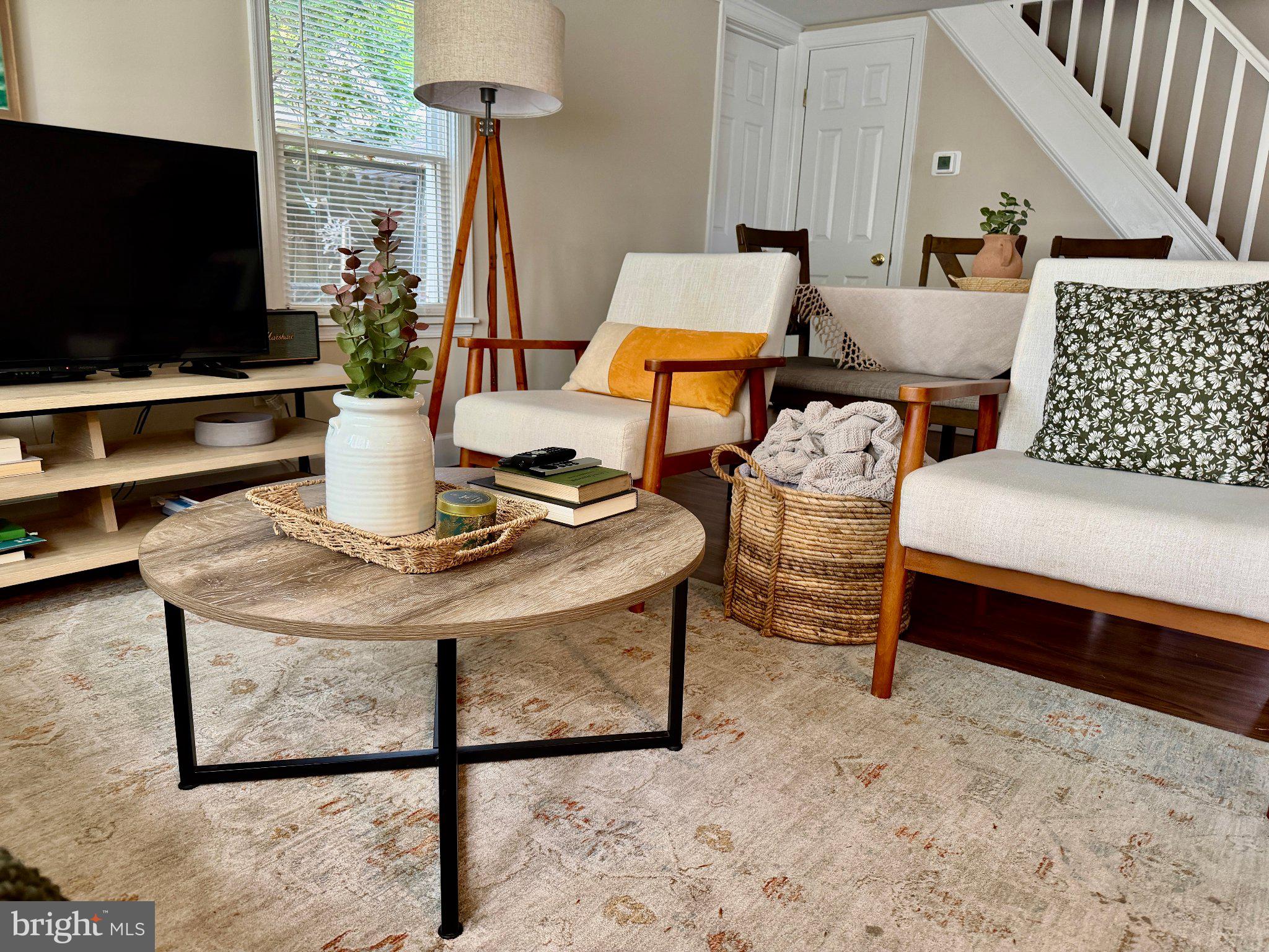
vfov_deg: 56.8
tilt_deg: -13.8
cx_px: 634
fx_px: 880
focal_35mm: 24
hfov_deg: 71.6
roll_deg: -0.6
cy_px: 476
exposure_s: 1/60
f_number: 1.78
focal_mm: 6.76
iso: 200
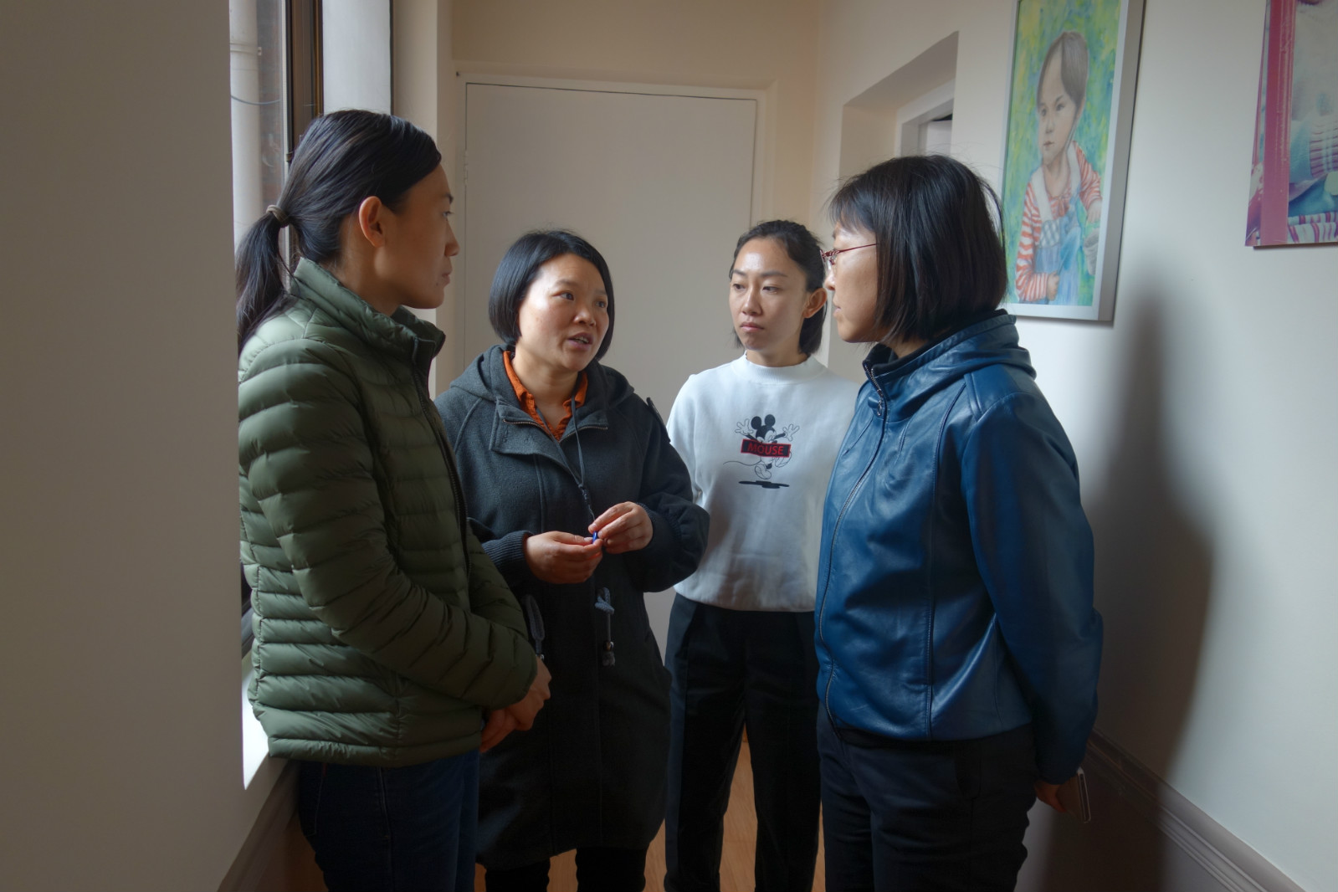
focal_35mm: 28
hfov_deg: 65.5
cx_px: 669
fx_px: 1041
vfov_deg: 46.4
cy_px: 446
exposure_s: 1/100
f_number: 2.2
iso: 125
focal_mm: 10.4
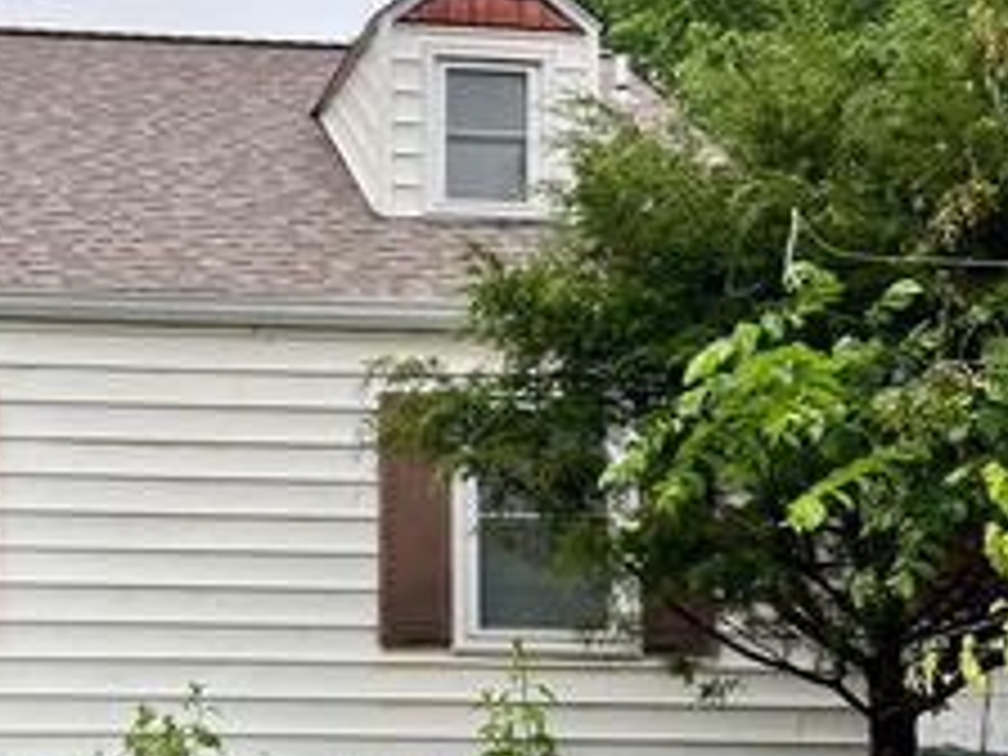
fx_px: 1689
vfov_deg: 24.9
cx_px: 81
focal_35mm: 58
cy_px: 587
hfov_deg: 31.5
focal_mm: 5.7
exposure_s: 1/121
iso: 100
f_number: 1.5
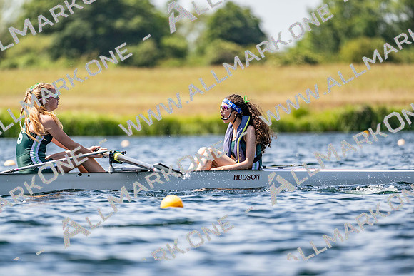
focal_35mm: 400
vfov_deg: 3.4
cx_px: 207
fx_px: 4601
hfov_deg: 5.2
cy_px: 138
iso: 250
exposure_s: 1/2500
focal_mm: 400
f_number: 4.5
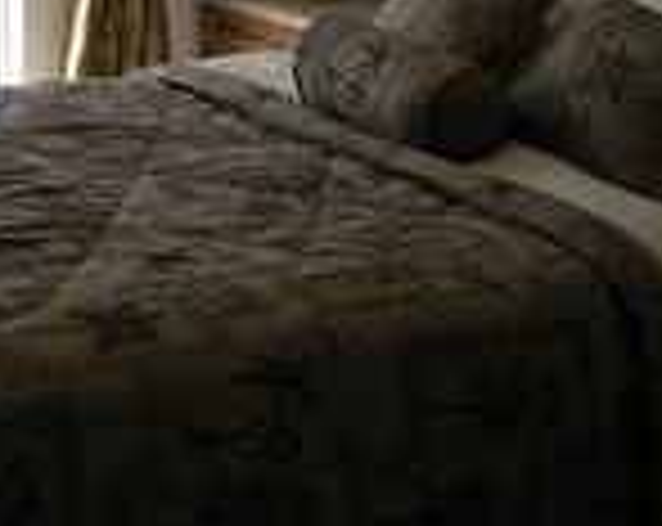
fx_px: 1818
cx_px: 230
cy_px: 40
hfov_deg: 20.6
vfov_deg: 16.3
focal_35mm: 93
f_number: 2.8
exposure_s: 1/320
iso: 50
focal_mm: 6.3
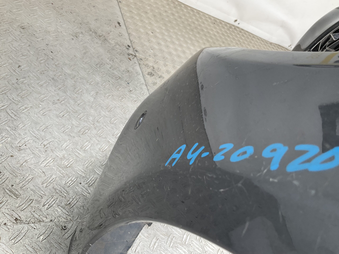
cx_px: 170
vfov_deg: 48.2
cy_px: 127
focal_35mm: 29
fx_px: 284
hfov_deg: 61.7
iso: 16
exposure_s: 1/117
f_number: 1.8
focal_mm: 3
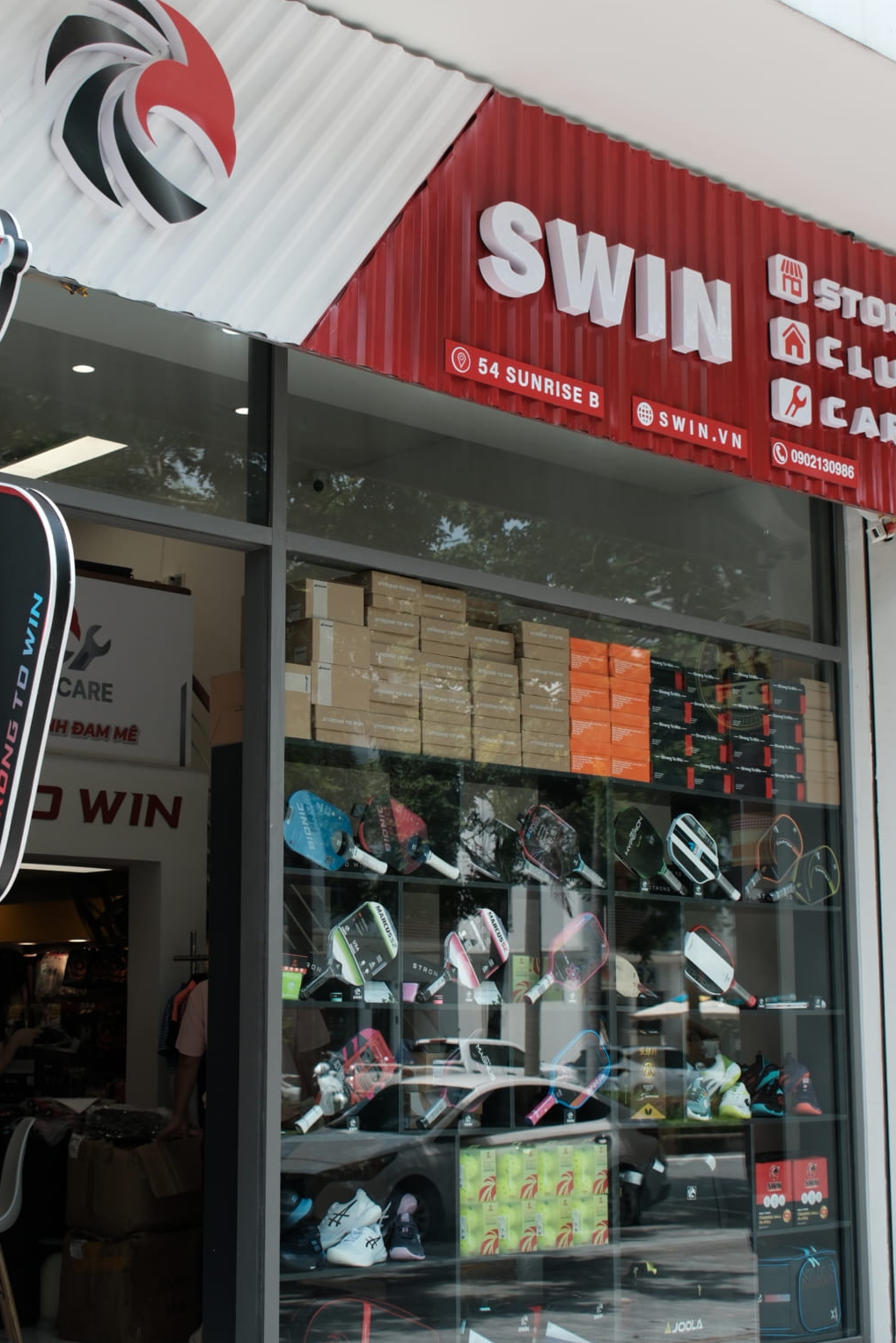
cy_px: 734
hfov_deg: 23.8
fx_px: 2128
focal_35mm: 57
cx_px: 389
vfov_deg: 35.0
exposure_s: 1/400
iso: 160
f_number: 3.2
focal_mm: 22.4
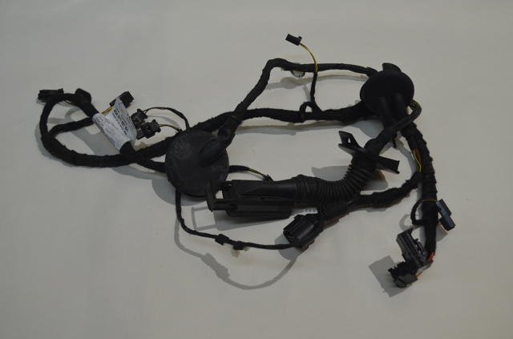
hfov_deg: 49.7
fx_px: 554
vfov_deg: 34.0
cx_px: 256
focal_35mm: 39
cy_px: 170
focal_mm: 26
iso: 400
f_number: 5.6
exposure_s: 1/125
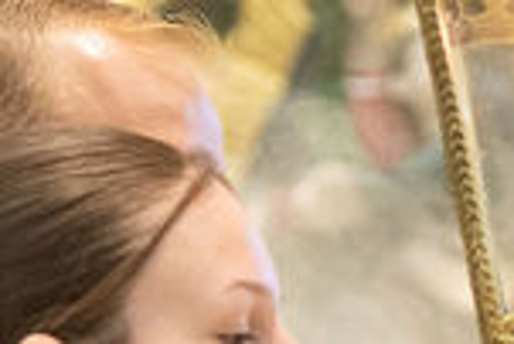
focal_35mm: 577
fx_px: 8246
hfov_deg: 3.5
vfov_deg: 2.4
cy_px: 700
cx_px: 1362
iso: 2000
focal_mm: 85
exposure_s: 1/200
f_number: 3.2
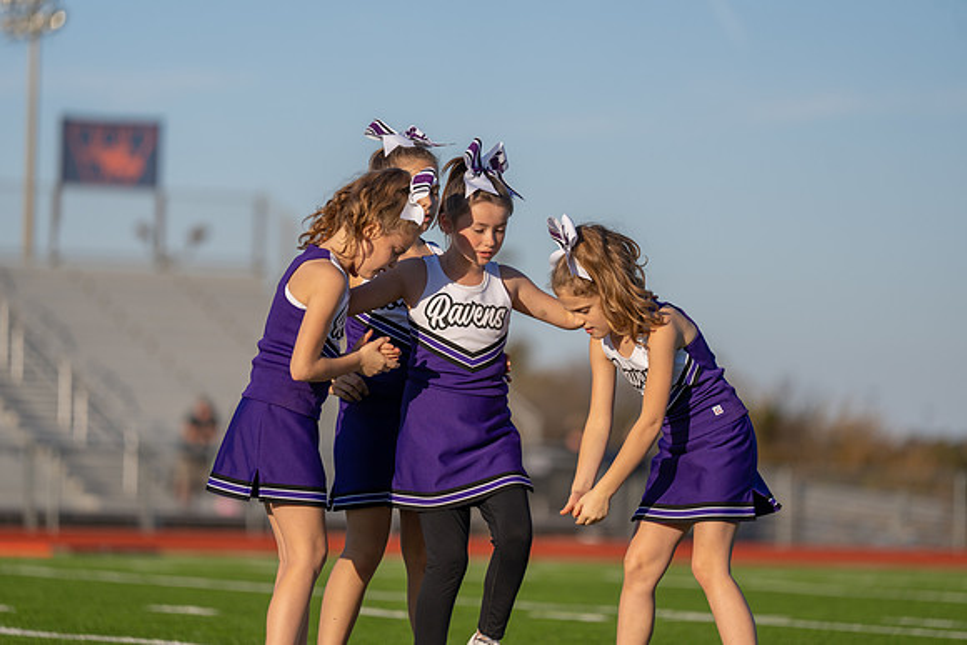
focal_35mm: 200
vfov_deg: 6.9
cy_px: 322
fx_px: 5373
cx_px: 484
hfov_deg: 10.3
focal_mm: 200
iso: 100
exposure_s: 1/1600
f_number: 2.8
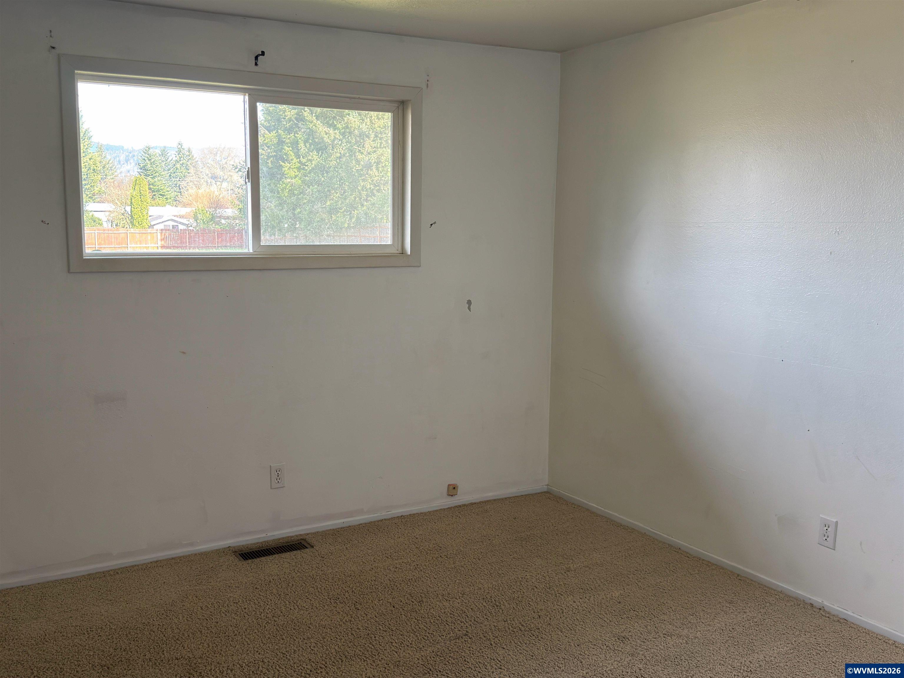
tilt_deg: -7.7
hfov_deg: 54.0
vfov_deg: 41.8
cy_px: 339
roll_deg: +0.5
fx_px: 888
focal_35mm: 34
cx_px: 452
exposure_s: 1/206
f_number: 1.78
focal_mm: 6.76
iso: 200
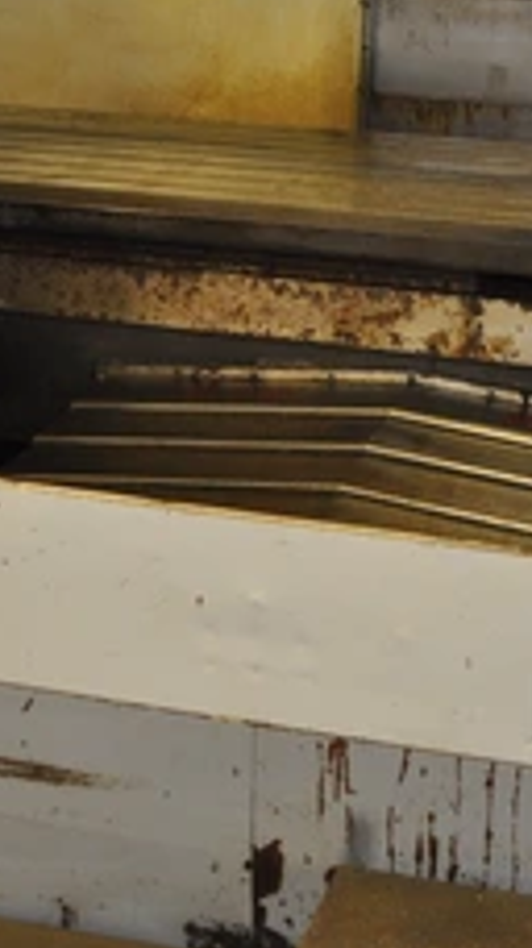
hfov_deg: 18.2
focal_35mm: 66
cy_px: 528
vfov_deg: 31.9
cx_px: 320
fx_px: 1658
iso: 720
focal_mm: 24
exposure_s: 1/125
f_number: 2.8
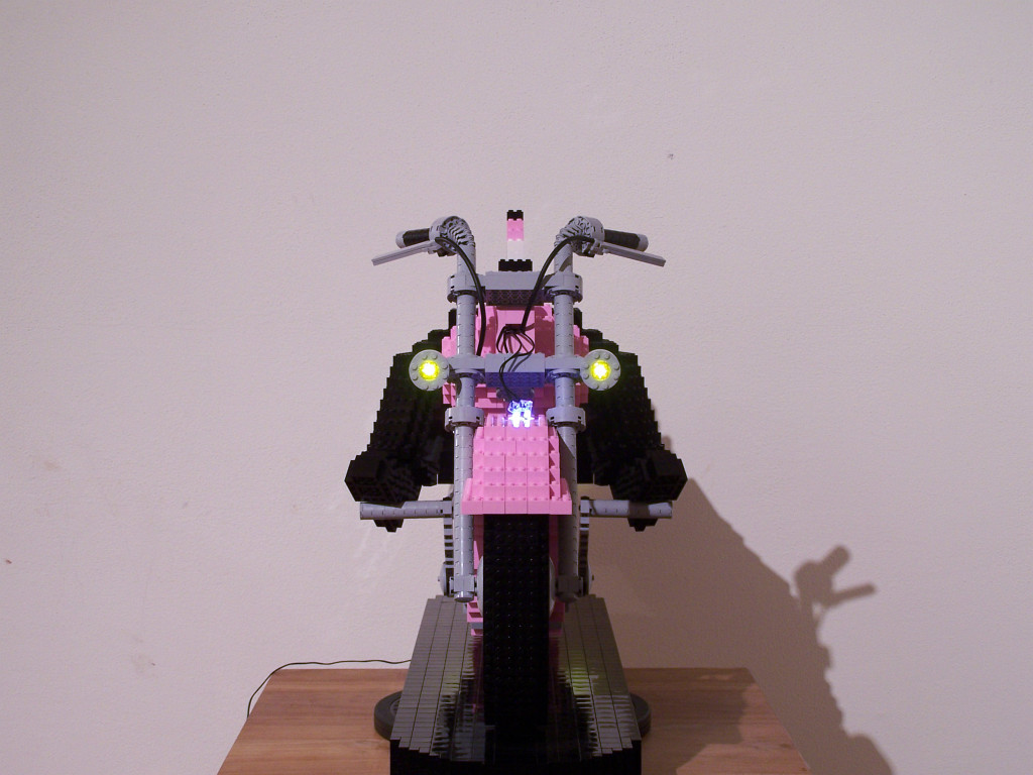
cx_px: 516
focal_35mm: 67
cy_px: 388
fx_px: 1999
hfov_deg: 29.0
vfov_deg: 21.9
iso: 80
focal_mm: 11.1
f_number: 3.2
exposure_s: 1/2
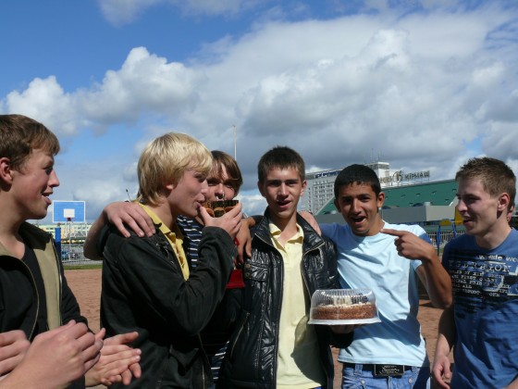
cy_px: 194
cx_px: 259
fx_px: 524
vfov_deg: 40.7
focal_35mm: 35
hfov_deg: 52.6
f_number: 8
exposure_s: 1/500
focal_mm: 7.4
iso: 100
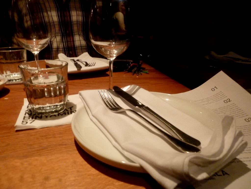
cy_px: 94
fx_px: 181
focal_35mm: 25
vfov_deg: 54.9
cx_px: 126
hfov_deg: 69.4
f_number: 3.3
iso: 400
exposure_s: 1/6
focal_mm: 4.1
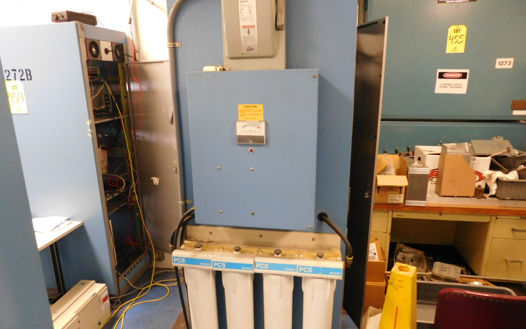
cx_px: 259
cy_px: 174
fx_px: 358
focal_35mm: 25
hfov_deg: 72.5
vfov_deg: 49.3
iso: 400
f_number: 3
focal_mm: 4
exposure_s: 1/20
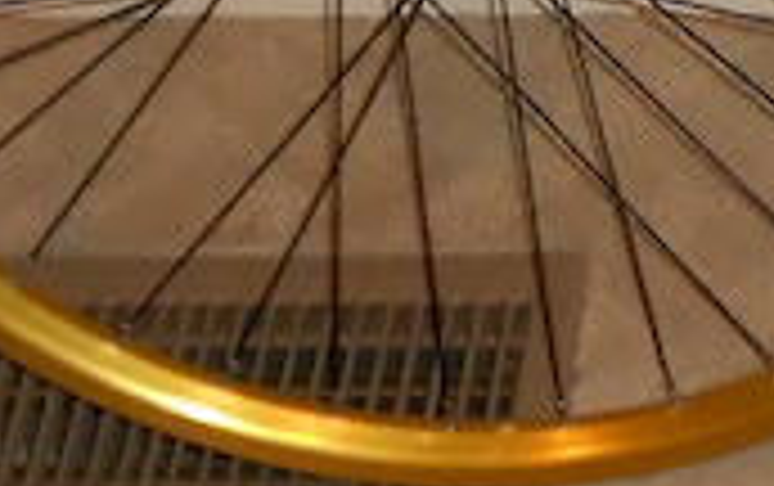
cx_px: 1251
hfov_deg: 11.0
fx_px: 3844
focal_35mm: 182
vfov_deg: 7.1
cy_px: -306
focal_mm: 6.7
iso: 200
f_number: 3.9
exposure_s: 1/30
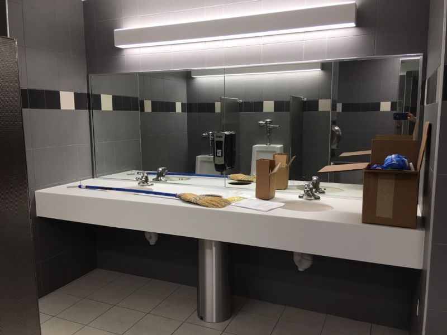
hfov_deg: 61.7
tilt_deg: -6.0
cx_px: 224
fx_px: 374
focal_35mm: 29
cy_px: 168
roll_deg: +0.2
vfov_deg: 48.2
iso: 32
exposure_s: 1/30
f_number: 2.2
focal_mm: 4.15
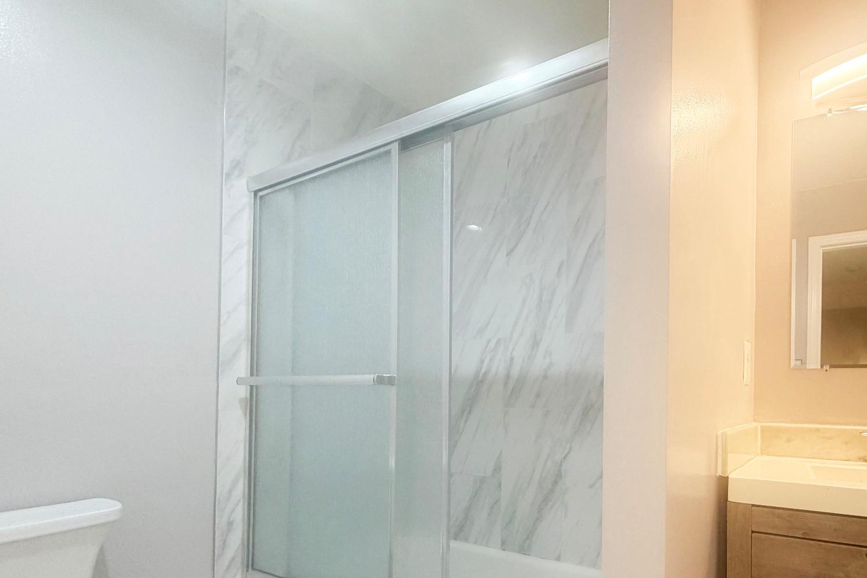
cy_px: 389
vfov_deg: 60.4
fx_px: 482
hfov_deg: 80.8
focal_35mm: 20
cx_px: 586
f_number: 2.2
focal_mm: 2.22
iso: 160
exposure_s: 1/60
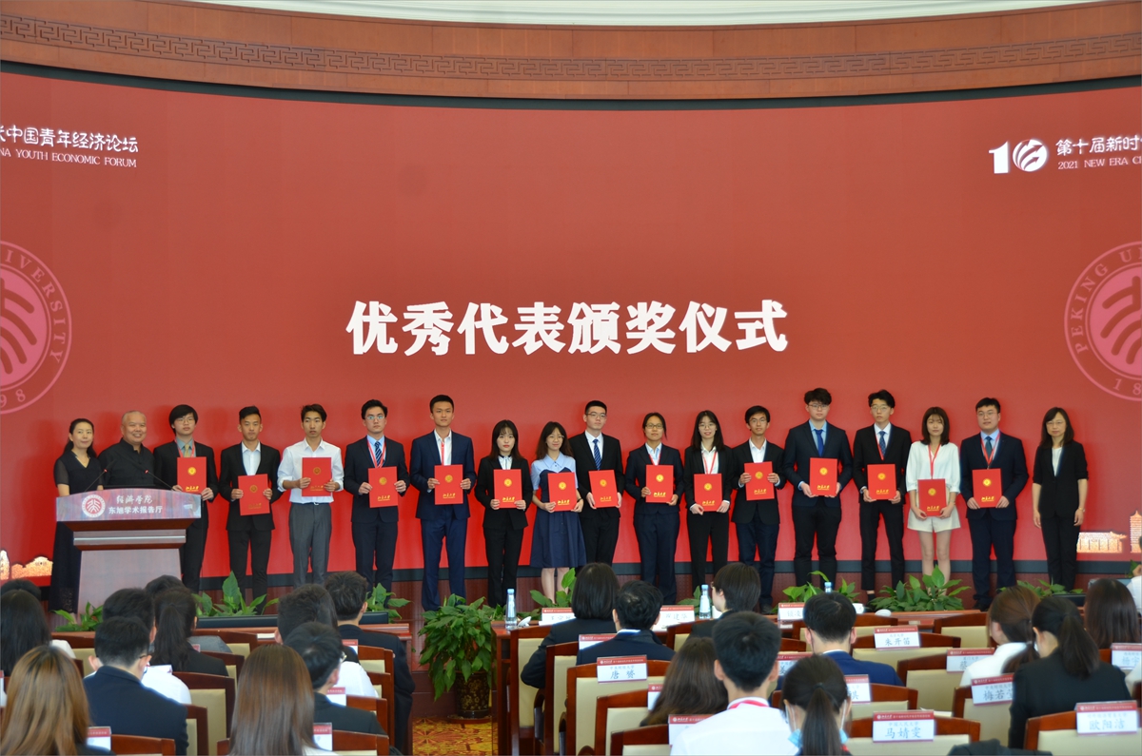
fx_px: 1900
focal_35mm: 60
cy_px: 378
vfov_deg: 22.5
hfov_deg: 33.5
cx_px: 571
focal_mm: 40
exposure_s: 1/10
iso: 160
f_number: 4.5
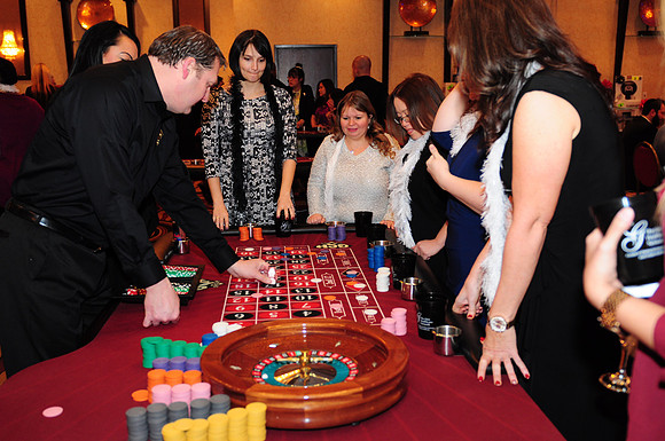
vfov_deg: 36.8
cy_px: 220
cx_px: 332
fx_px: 664
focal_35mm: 36
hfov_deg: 53.2
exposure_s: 1/60
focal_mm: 24
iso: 640
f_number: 2.8
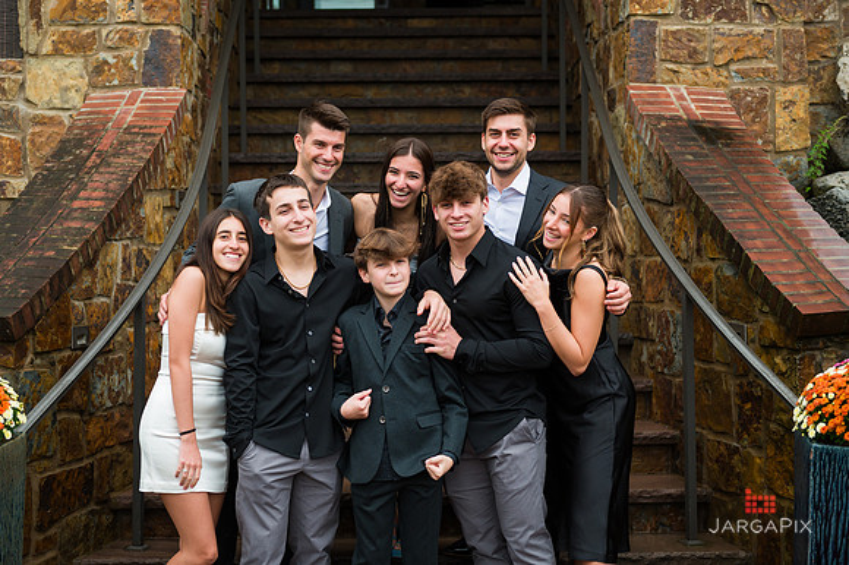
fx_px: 1304
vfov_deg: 24.4
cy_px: 268
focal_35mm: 55
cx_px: 402
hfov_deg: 36.1
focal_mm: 52
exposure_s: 1/500
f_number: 4
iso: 320
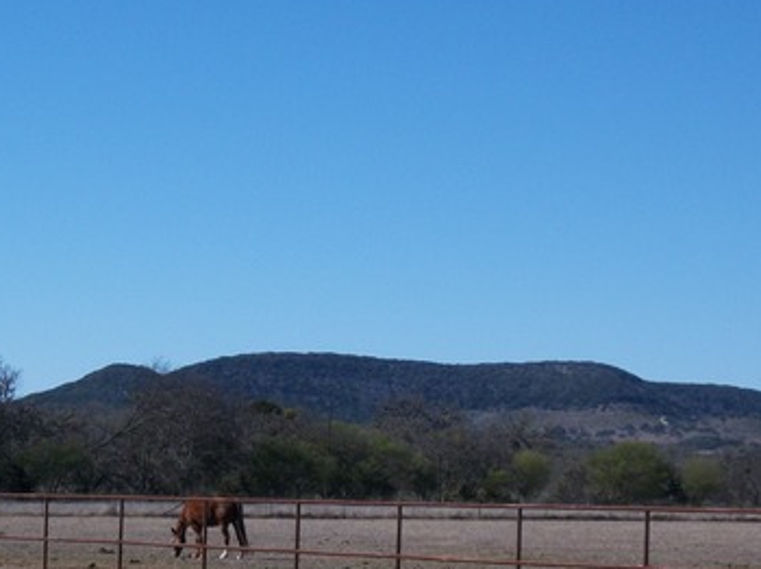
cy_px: 478
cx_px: 250
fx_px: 3098
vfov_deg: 10.5
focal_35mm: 141
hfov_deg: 14.0
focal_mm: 13.7
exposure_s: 1/800
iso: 80
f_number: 4.6
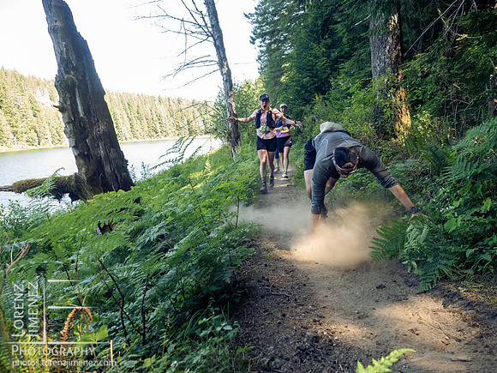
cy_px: 186
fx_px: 345
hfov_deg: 71.6
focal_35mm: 24
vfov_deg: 56.8
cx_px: 248
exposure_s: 1/1000
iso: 2500
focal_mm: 12
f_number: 2.8
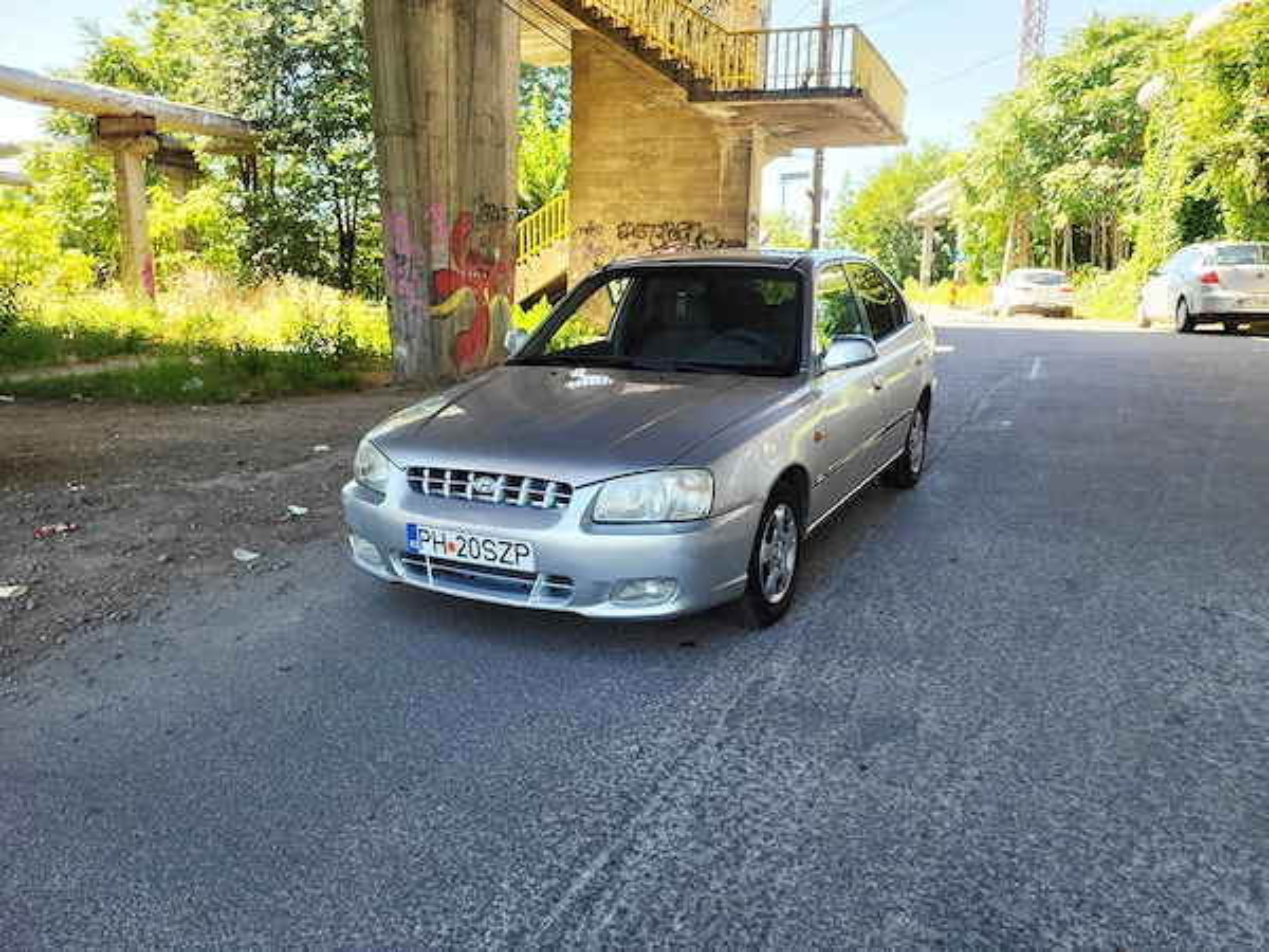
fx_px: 953
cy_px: 476
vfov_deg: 53.1
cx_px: 634
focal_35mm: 26
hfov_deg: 67.3
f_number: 1.8
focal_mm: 5.4
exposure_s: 1/196
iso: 40
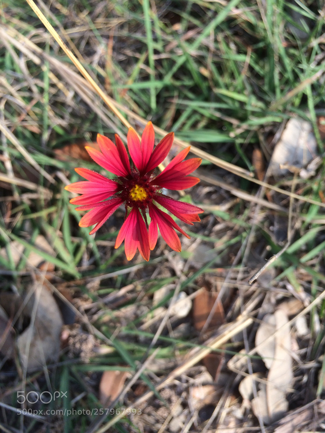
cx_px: 162
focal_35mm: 29
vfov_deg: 61.7
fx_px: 363
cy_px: 216
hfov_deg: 48.2
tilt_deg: -70.0
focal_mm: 4.15
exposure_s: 1/672
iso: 32
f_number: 2.2
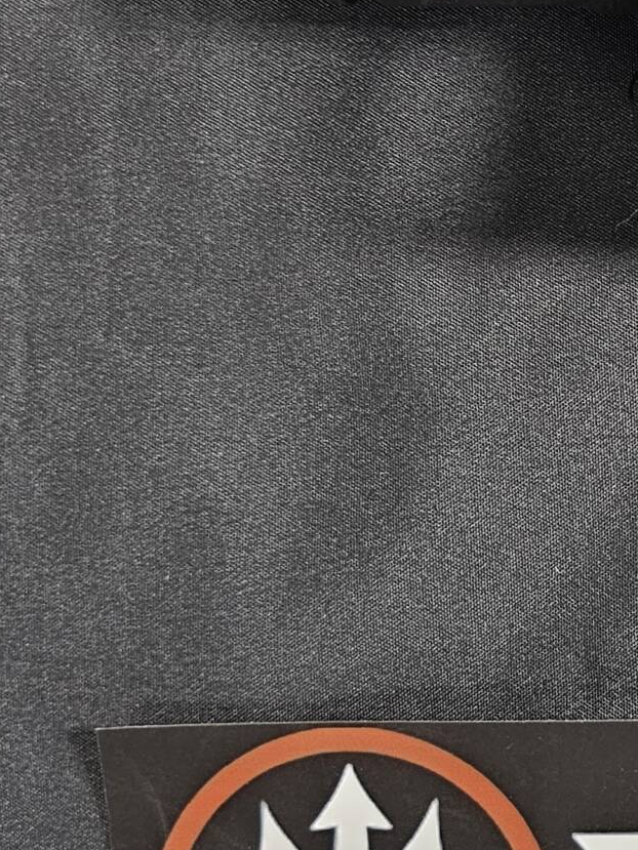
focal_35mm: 71
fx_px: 1744
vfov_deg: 27.4
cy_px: 382
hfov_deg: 18.7
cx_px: 910
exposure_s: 1/24
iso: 500
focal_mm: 6.3
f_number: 1.7
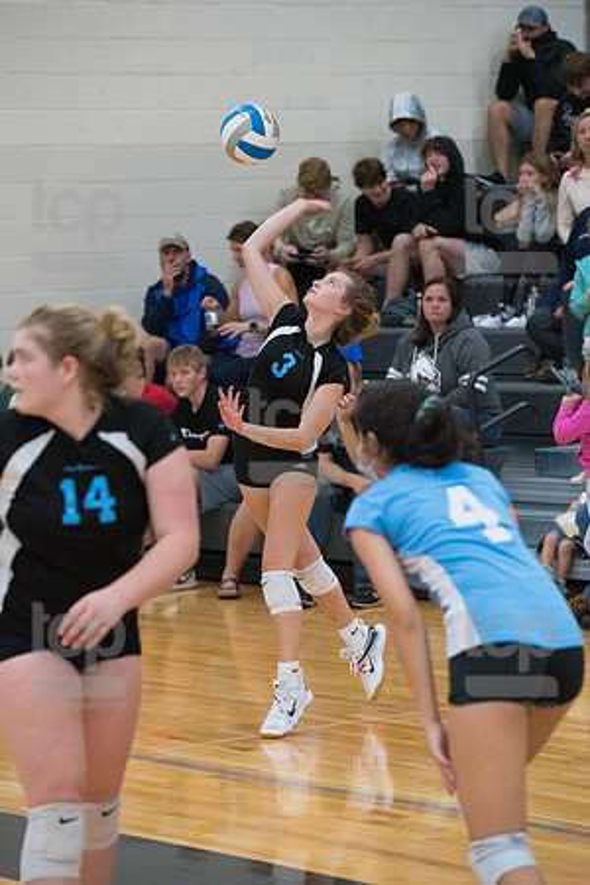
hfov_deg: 9.5
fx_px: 3564
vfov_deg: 14.2
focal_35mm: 145
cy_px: 442
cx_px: 295
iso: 6400
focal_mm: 145
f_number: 4.5
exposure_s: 1/1000
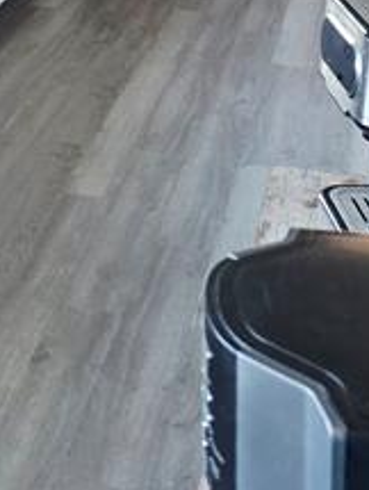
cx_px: -39
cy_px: -123
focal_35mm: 82
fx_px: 1162
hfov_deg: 17.4
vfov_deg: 21.8
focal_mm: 6.25
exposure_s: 1/120
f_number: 1.7
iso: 500
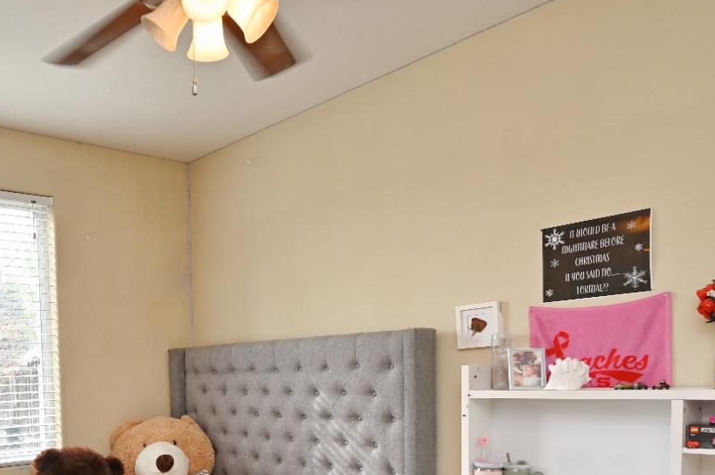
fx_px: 673
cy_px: 412
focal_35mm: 34
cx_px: 145
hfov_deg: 52.4
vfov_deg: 36.8
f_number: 4.5
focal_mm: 18.5
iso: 200
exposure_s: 1/80
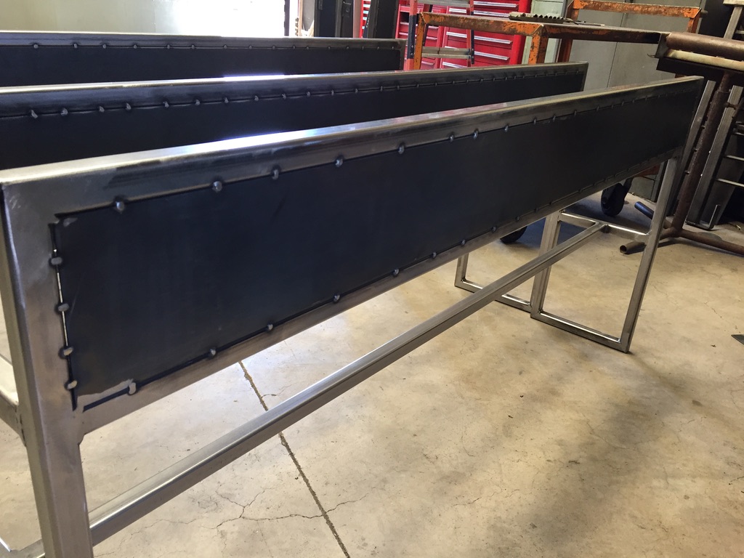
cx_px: 372
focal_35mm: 29
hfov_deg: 61.7
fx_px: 623
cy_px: 279
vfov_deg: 48.2
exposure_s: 1/30
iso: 50
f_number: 2.2
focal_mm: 4.15
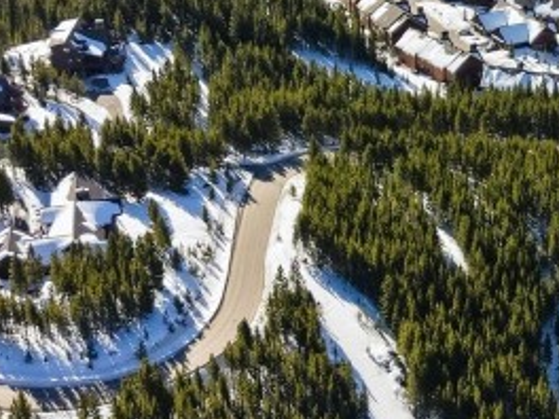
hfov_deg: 20.6
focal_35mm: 93
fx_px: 1502
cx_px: 525
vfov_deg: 15.8
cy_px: 85
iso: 310
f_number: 1.8
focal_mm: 8.7
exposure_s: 1/5000
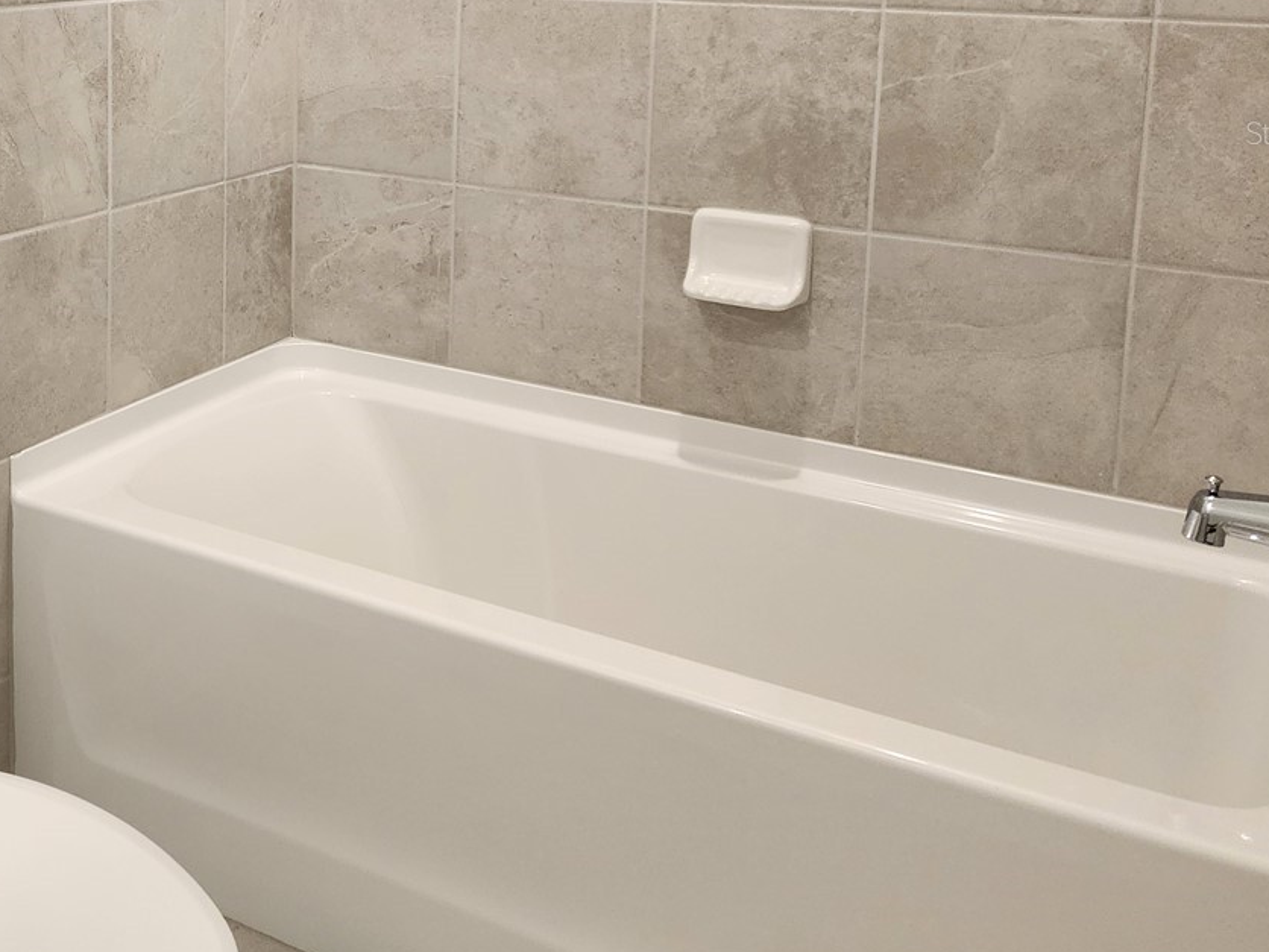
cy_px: 132
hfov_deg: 40.3
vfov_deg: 31.6
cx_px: 175
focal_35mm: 44
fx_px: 1613
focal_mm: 6.4
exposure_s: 1/120
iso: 250
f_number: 1.8
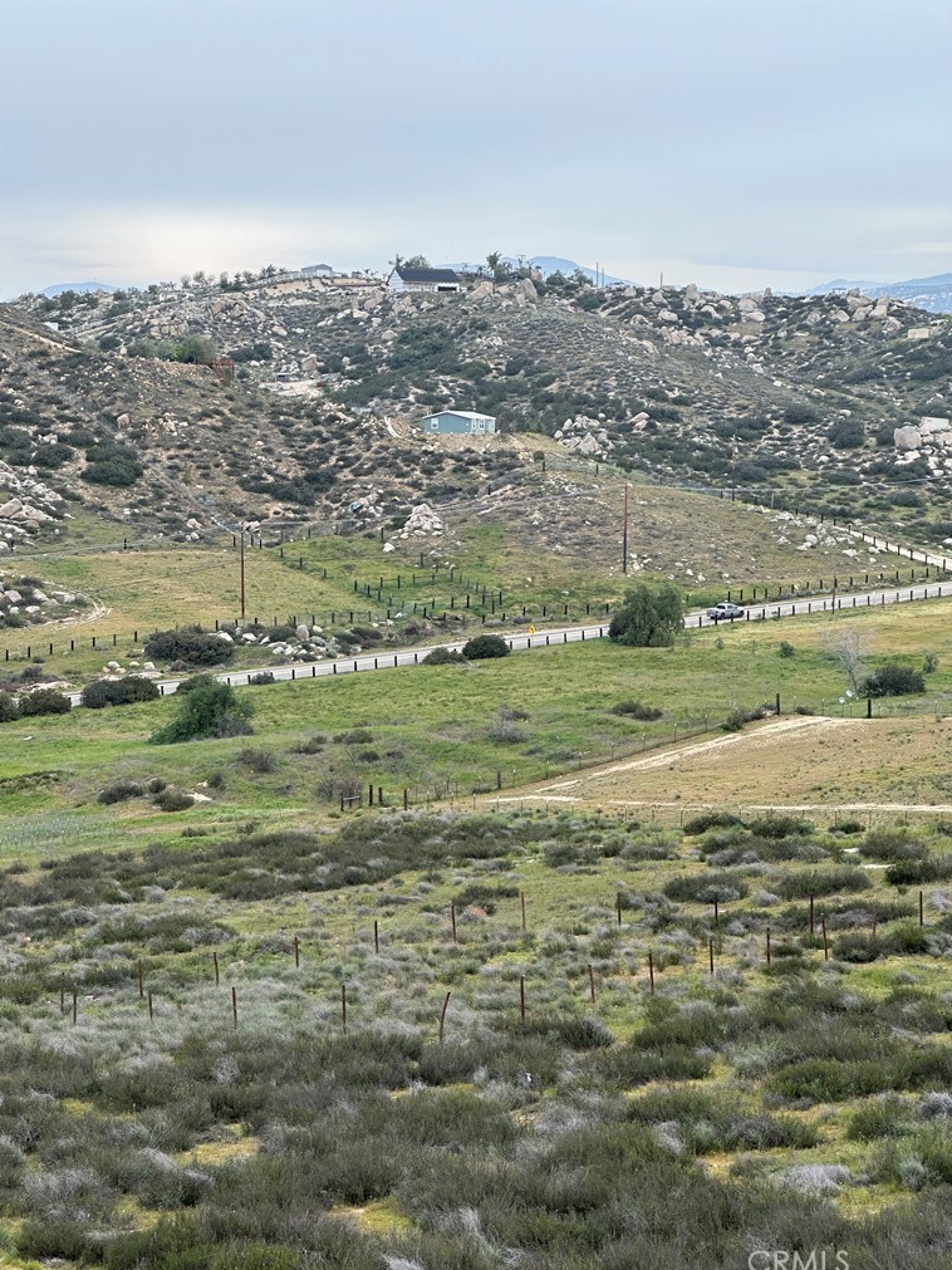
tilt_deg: -1.3
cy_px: 637
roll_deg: -1.2
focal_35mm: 78
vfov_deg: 25.0
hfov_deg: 18.9
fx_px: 2861
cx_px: 473
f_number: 2.8
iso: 32
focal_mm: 9
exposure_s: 1/253
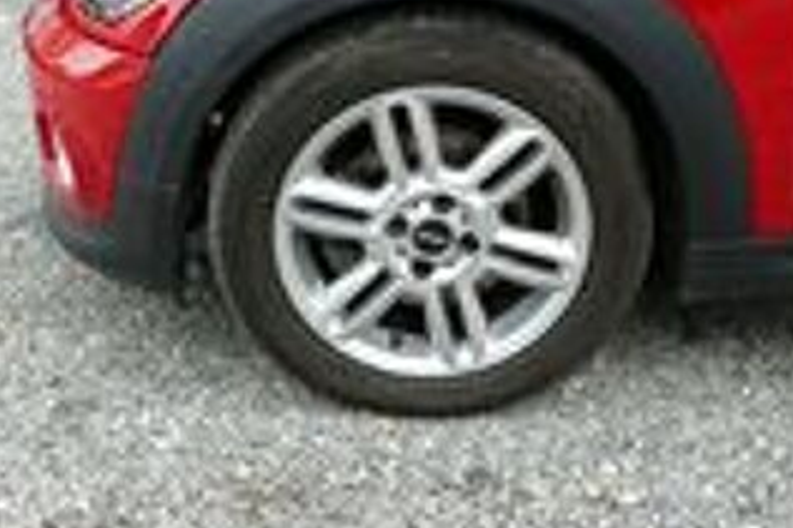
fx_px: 1167
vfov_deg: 25.4
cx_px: 425
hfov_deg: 37.5
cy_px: 199
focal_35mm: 53
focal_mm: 12.9
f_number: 3.1
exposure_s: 1/250
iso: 125
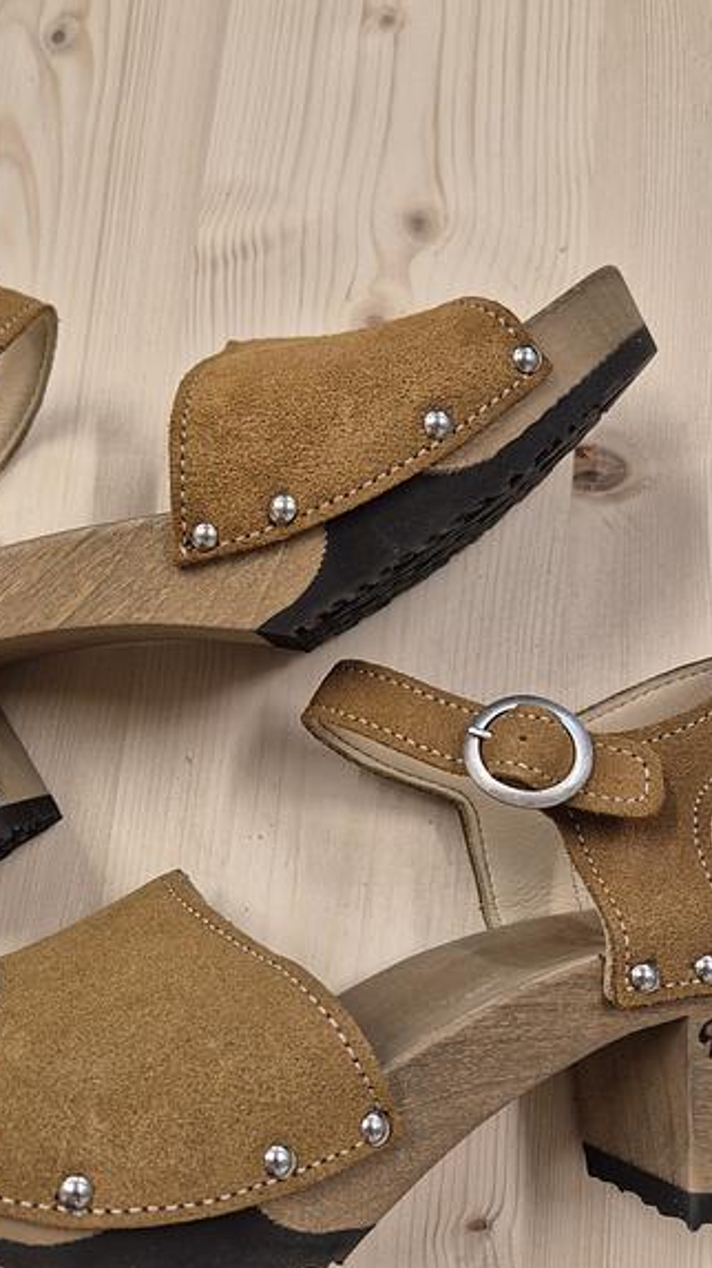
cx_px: 243
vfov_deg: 56.5
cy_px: 706
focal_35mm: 35
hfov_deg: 33.4
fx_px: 1176
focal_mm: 5.4
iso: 125
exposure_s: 1/100
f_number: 1.8
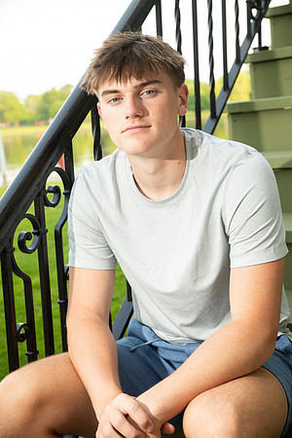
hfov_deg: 24.2
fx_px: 681
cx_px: 146
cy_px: 219
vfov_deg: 35.6
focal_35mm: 56
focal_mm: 56
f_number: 5.6
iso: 320
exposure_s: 1/160
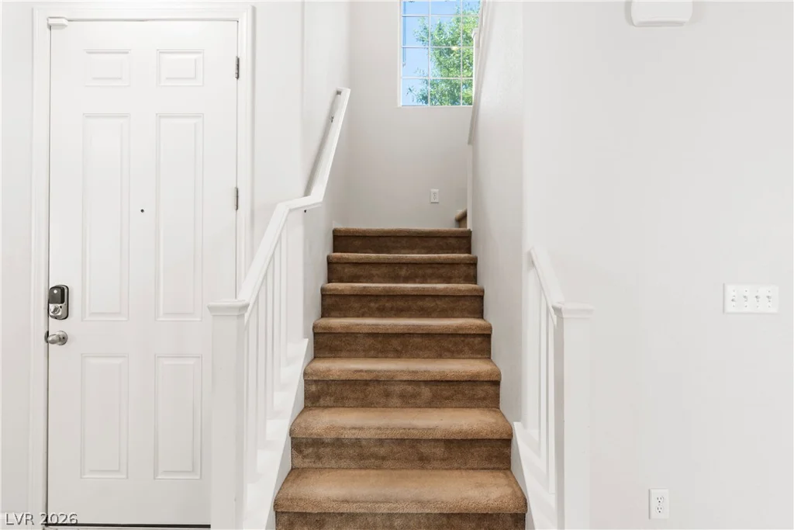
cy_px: 265
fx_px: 485
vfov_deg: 57.2
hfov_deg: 78.6
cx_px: 397
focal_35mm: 22
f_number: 8
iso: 400
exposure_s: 1/15
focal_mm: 22
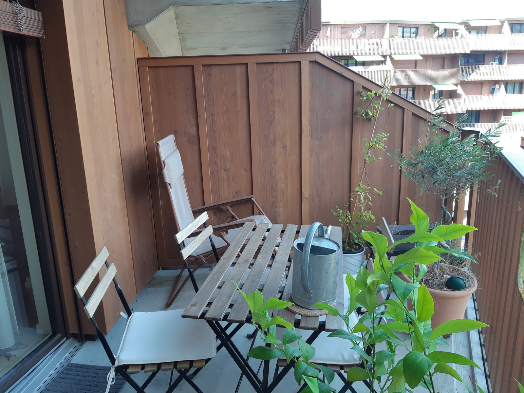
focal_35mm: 26
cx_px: 262
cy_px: 196
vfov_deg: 53.1
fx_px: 394
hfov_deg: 67.3
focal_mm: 3.93
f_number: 1.7
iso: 40
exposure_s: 1/120
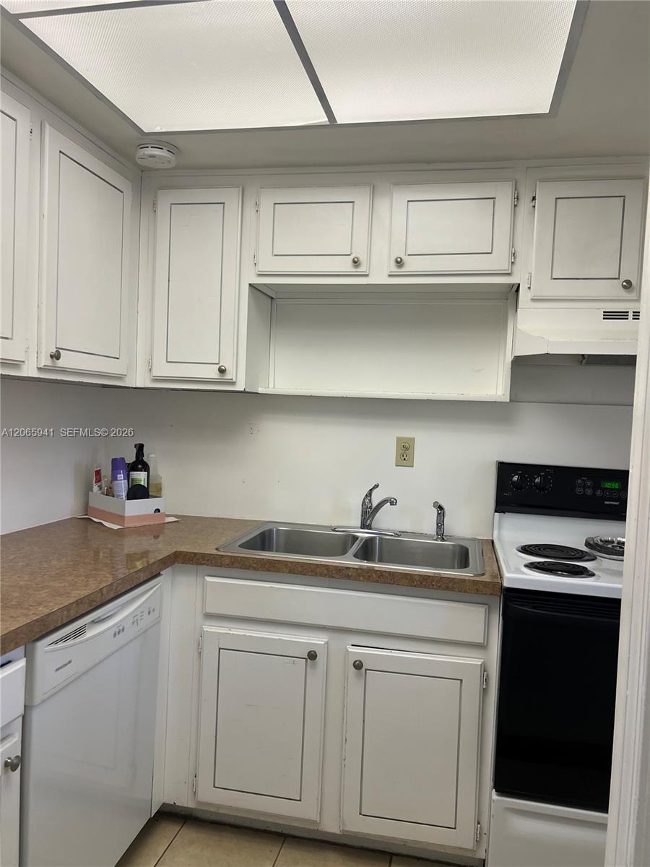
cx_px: 325
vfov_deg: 67.3
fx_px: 651
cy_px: 434
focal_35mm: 26
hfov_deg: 53.1
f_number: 1.5
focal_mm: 5.7
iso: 100
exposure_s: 1/120
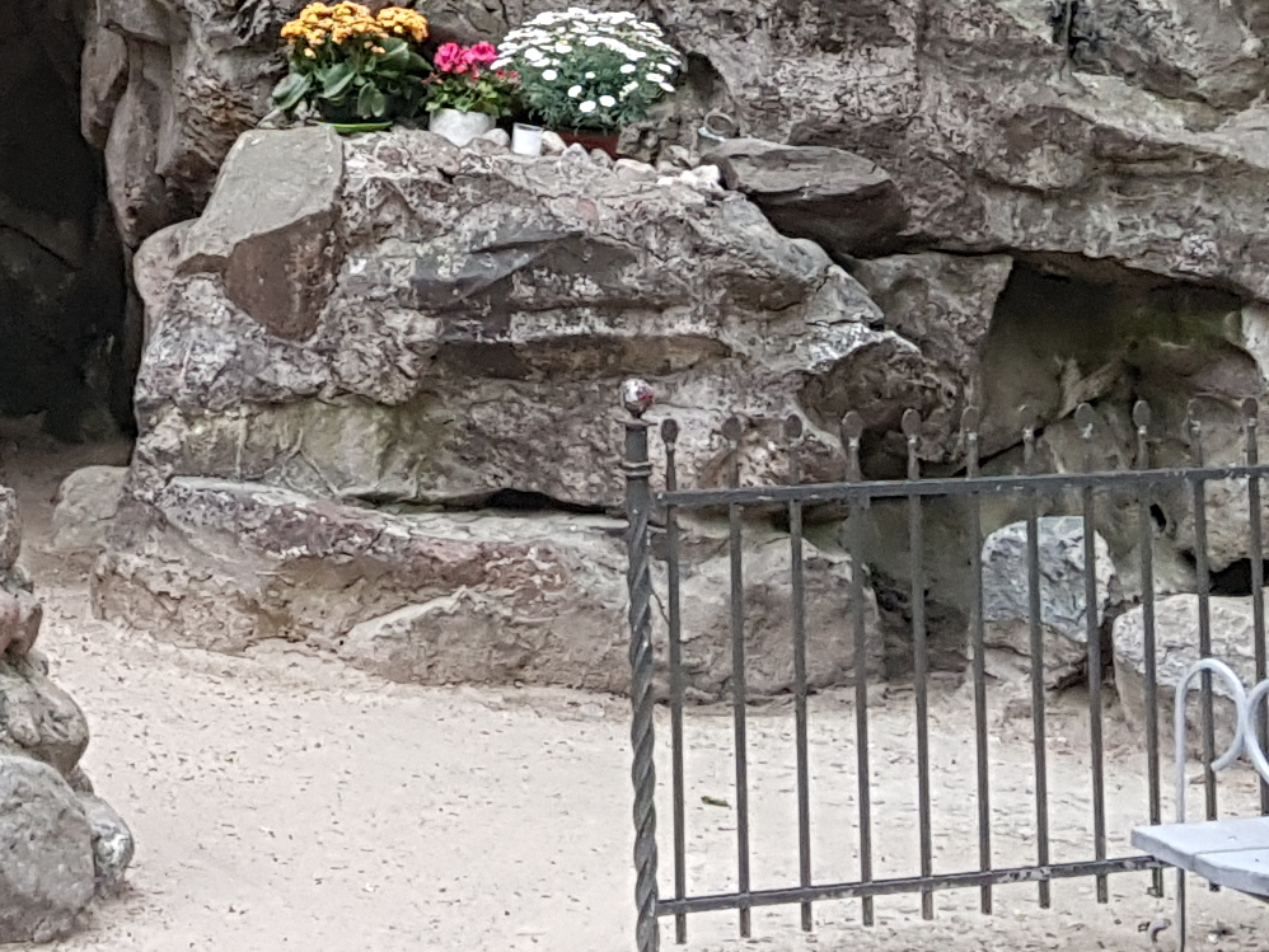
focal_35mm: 105
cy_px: -524
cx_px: -298
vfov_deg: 13.2
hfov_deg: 17.7
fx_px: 3850
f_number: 1.7
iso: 160
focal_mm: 4.3
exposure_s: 1/33
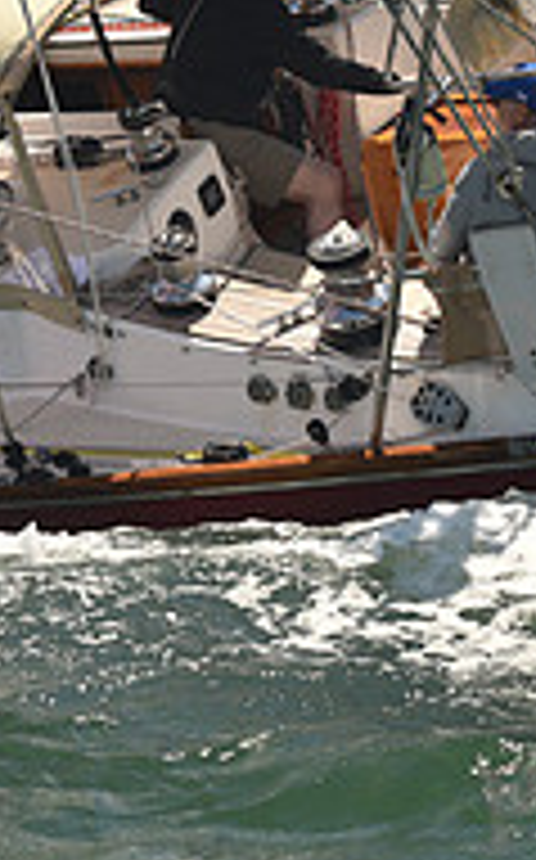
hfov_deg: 6.0
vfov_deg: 9.6
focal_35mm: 217
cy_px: 110
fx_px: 5083
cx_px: 248
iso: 250
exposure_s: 1/800
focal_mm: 70
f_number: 5
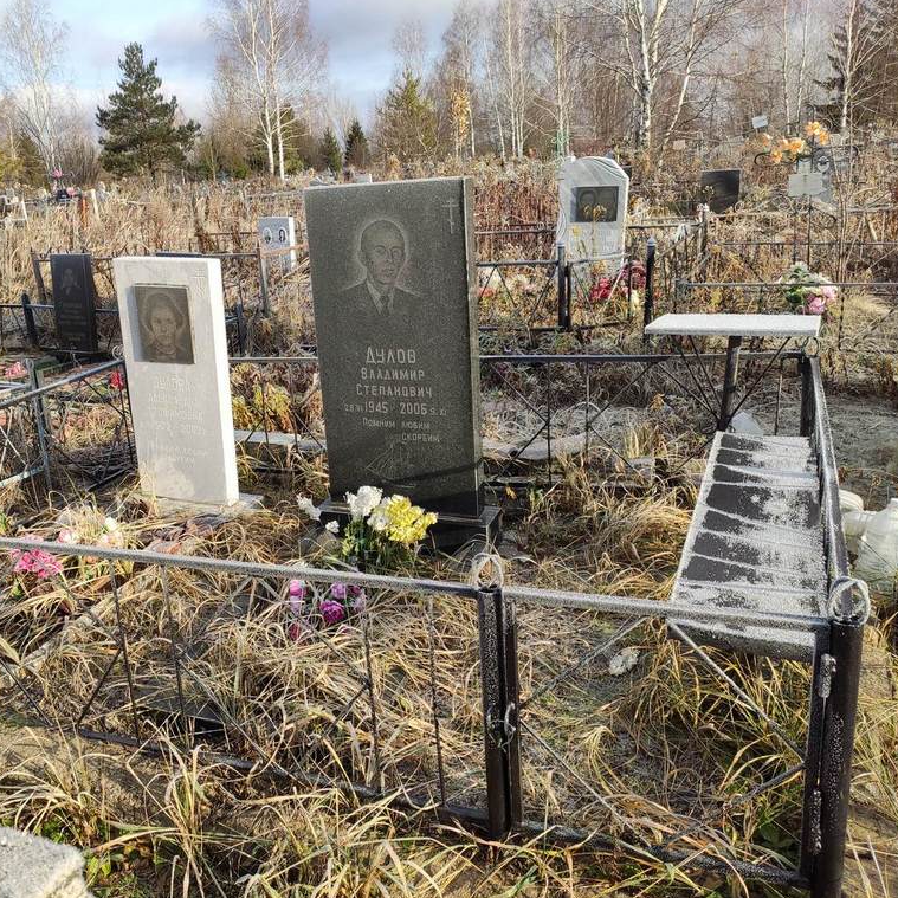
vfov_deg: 52.5
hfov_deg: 52.1
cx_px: 347
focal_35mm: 31
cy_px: 448
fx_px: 910
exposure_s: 1/856
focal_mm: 4.77
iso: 112
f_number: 1.75
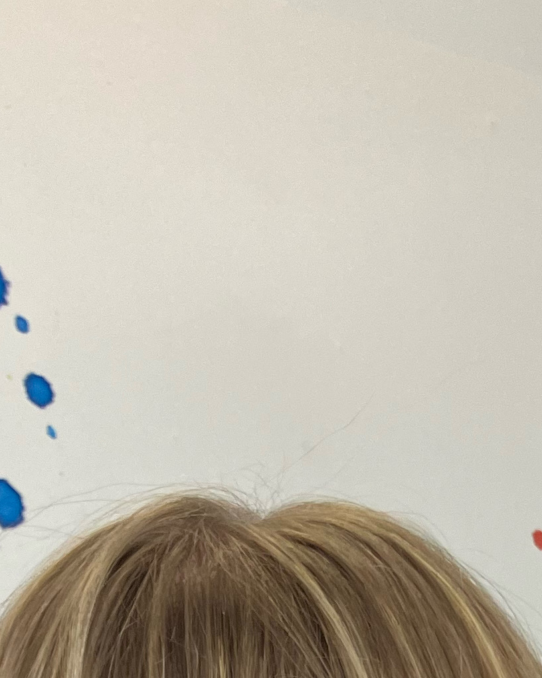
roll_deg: +6.9
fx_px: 2166
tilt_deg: +5.0
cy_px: 1179
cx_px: 286
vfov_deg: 15.5
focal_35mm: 108
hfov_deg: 14.3
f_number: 1.8
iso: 50
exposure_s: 1/50
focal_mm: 3.99
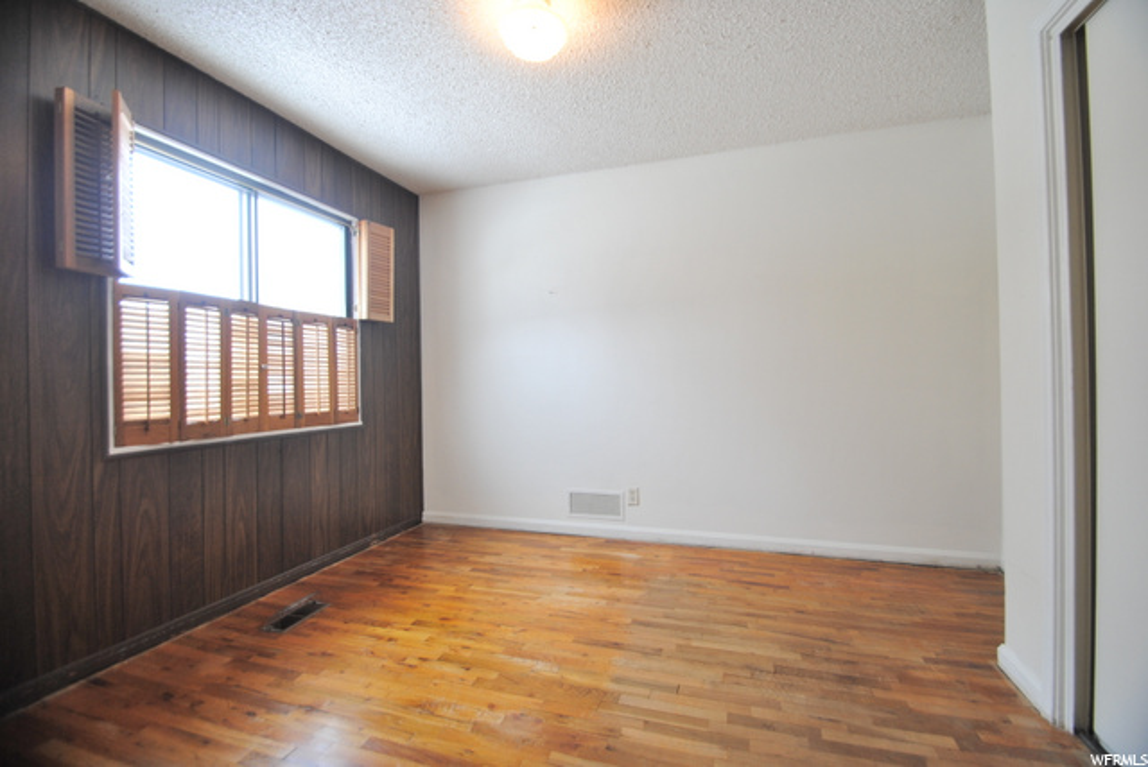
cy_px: 384
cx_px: 574
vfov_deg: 77.4
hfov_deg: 100.3
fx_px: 479
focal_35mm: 15
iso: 200
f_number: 3.5
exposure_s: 1/40
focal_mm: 10
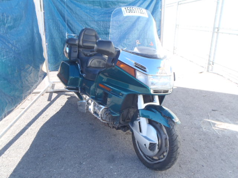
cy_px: 89
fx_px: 193
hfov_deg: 63.4
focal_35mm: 28
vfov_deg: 49.7
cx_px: 119
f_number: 4.5
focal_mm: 5
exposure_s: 1/80
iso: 80
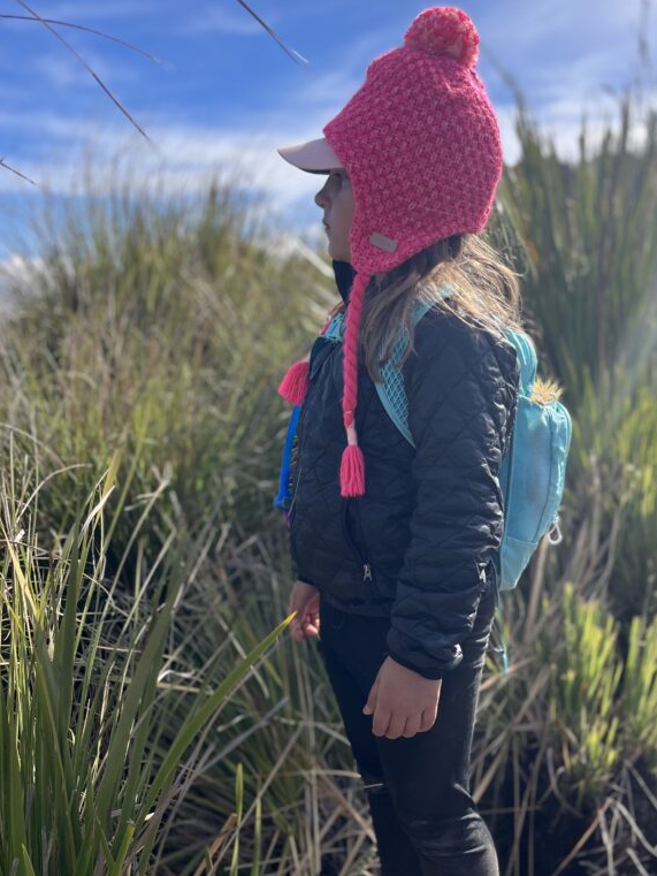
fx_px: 885
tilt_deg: -11.1
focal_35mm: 35
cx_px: 315
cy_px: 466
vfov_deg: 52.6
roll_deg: +0.7
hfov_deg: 40.7
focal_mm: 5.1
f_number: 1.6
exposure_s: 1/1695
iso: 50
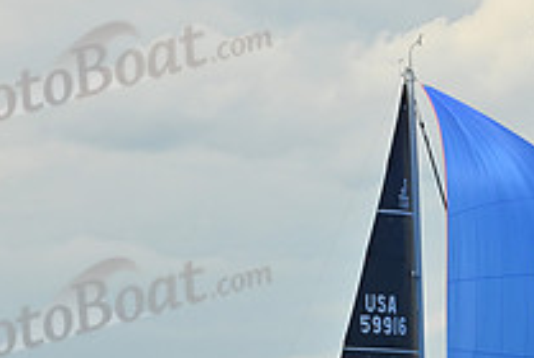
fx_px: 5021
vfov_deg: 4.1
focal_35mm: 338
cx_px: 406
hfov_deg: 6.1
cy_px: 408
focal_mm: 122
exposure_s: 1/1600
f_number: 6.3
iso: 320
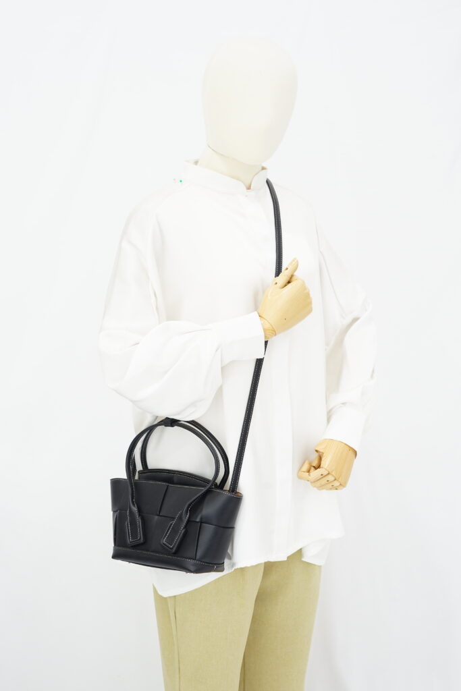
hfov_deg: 27.0
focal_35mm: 50
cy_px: 346
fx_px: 960
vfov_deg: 39.6
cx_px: 230
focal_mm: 50
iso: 640
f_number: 6.3
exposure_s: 1/8
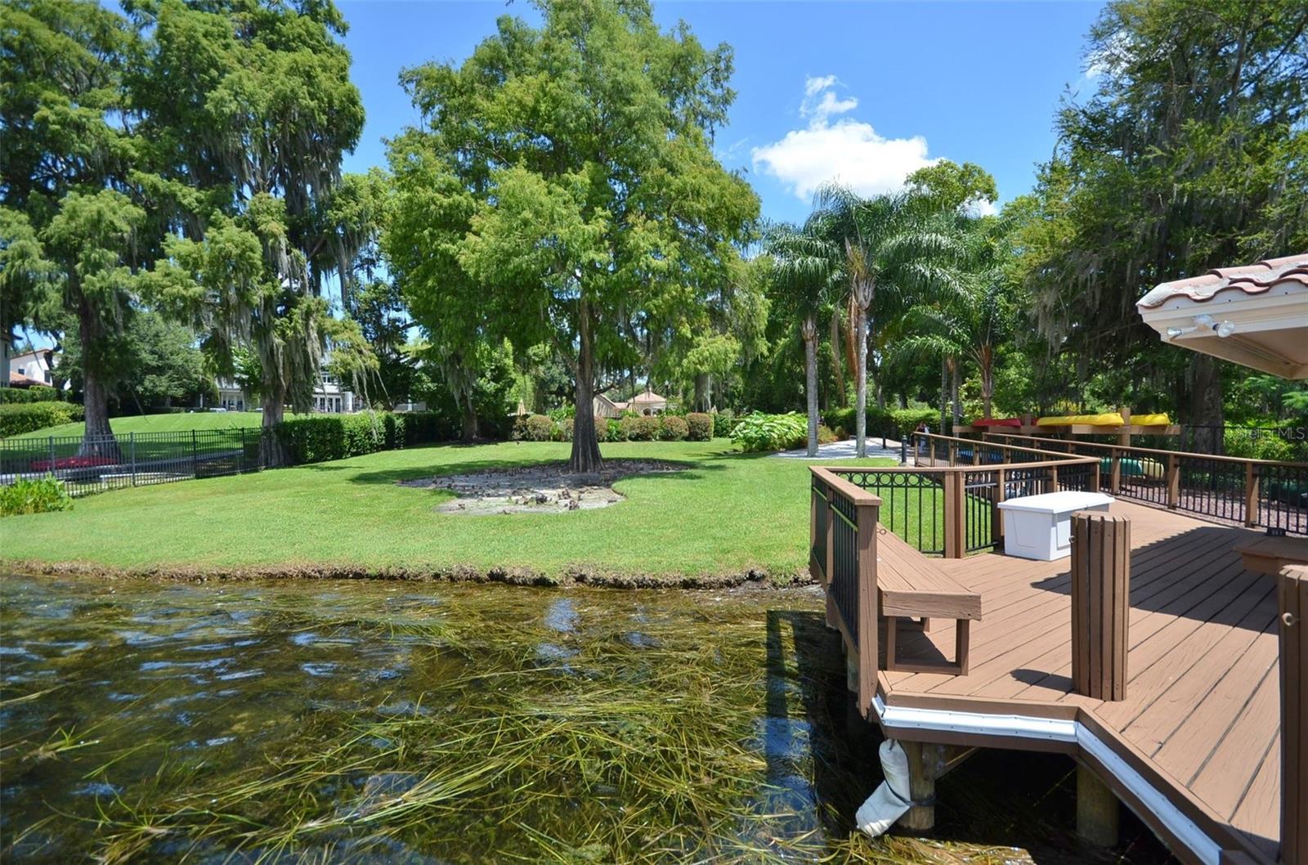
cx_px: 654
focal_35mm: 15
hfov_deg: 100.5
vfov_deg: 77.0
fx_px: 544
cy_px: 432
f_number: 7.1
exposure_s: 1/1000
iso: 400
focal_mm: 10
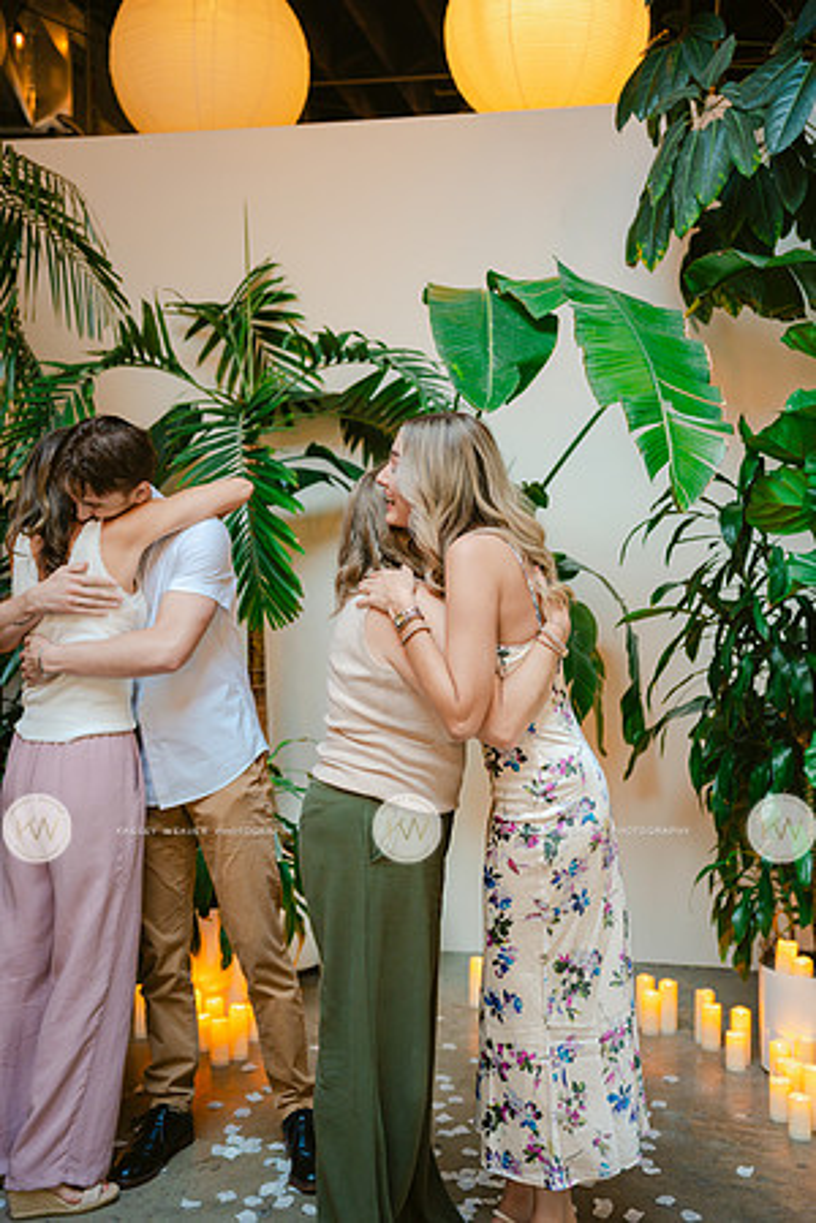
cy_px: 612
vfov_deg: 45.4
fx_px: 1462
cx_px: 408
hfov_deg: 31.2
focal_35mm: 43
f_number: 2.8
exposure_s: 1/250
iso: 1000
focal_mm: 43
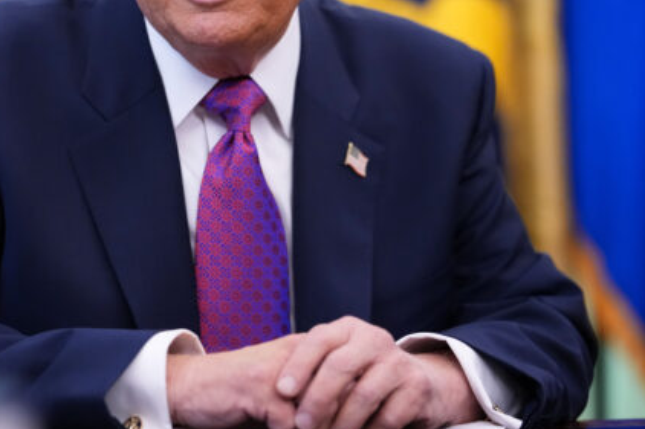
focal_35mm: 151
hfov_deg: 13.6
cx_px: 212
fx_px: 2704
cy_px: 87
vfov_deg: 9.1
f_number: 2
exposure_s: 1/320
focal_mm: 85
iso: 3200
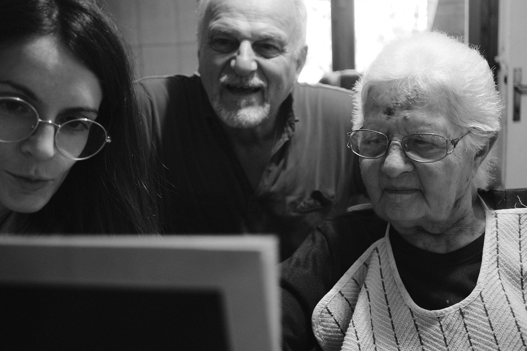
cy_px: 176
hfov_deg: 47.4
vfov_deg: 32.6
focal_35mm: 41
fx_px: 600
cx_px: 264
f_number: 2.8
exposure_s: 1/100
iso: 1600
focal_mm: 27
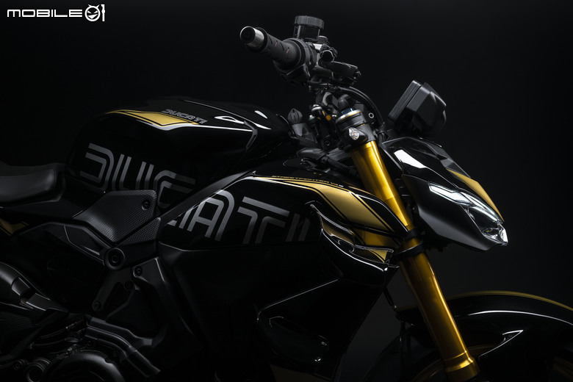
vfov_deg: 32.6
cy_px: 191
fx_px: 653
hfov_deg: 47.4
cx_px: 286
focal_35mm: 41
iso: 100
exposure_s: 1/80
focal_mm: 41
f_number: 11
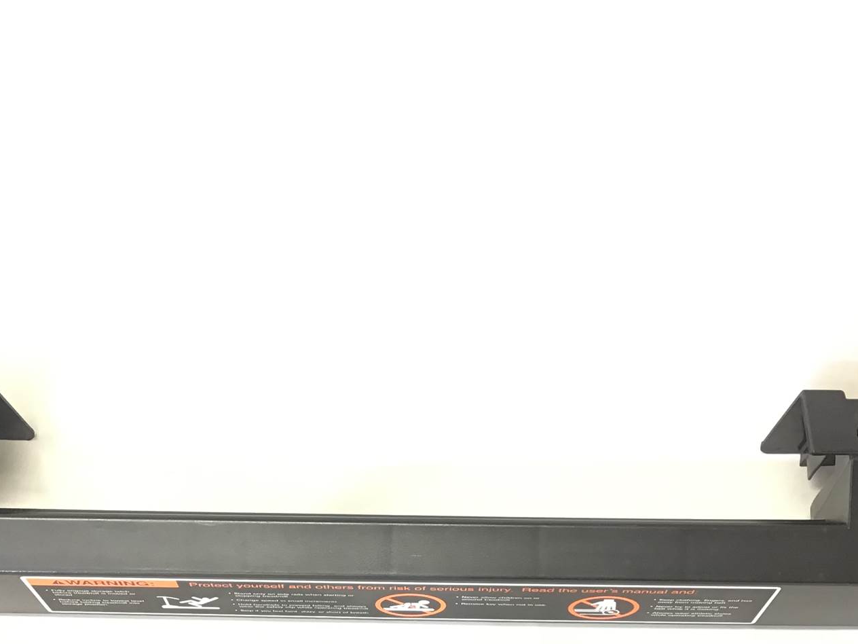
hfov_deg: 36.8
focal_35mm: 52
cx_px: 401
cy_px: 517
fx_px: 1289
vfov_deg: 27.5
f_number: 2.4
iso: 64
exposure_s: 1/30
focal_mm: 3.3
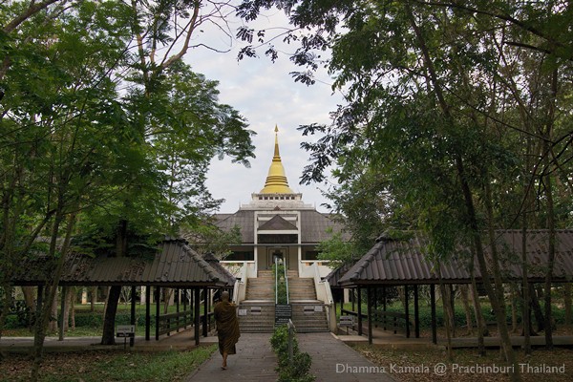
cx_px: 286
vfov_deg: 40.0
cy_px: 191
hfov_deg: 57.2
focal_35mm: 33
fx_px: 525
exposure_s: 1/100
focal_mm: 22
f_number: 5.6
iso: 200
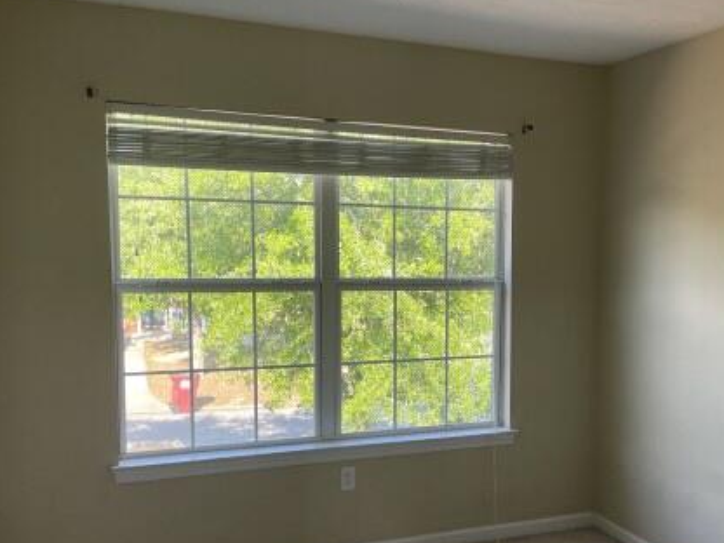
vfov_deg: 35.8
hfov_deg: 45.9
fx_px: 837
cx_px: 494
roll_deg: -0.3
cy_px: 339
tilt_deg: -8.7
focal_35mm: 40
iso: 50
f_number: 1.6
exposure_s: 1/120
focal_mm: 4.2
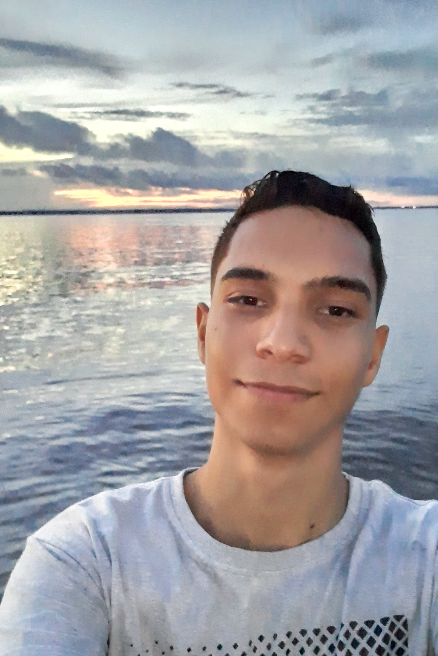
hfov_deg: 38.9
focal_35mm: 34
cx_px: 210
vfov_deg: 55.8
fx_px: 621
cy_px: 326
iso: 1000
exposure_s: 1/12
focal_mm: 2.66
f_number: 2
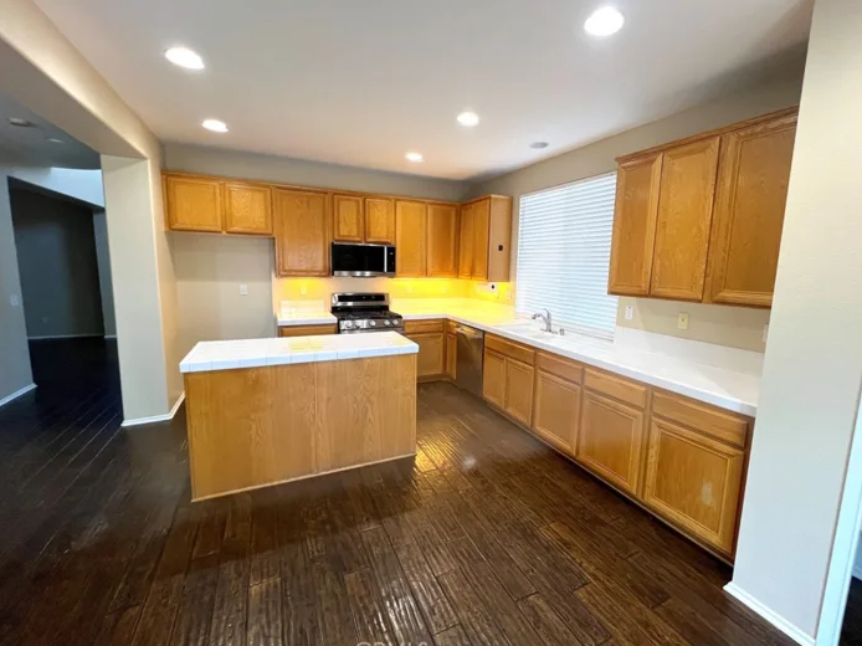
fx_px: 349
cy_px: 316
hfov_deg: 101.9
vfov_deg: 85.6
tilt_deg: -7.5
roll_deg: -1.4
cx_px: 459
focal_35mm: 14
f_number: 1.8
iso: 250
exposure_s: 1/120
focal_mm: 1.57
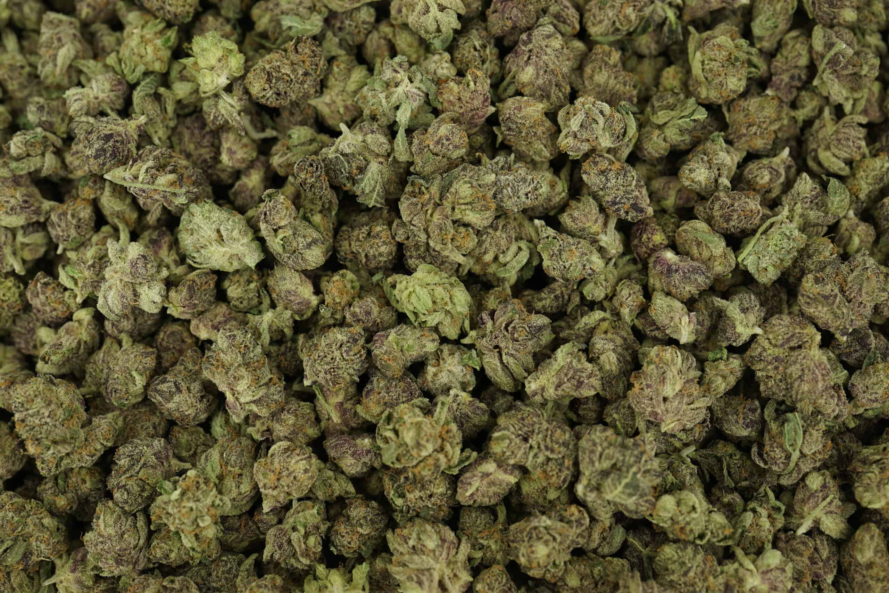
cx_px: 444
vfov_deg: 27.0
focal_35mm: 50
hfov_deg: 39.6
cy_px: 296
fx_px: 1235
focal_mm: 50
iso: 200
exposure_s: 1/320
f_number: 5
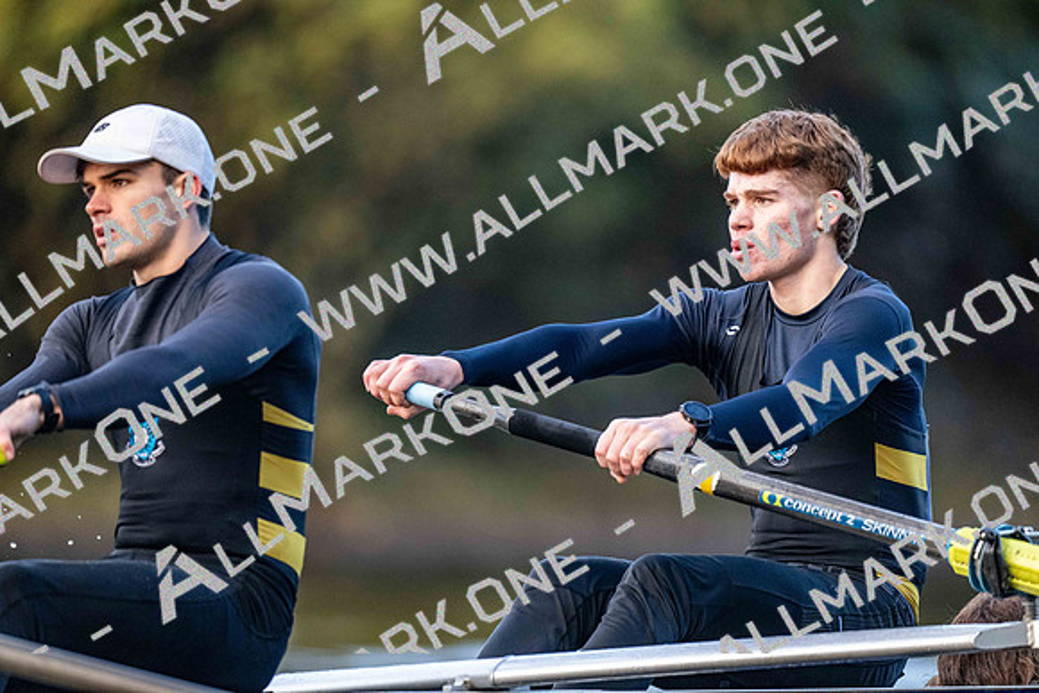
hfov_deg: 3.4
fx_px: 17320
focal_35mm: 600
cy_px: 346
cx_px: 520
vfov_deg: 2.3
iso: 5000
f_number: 4
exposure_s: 1/2500
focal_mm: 600
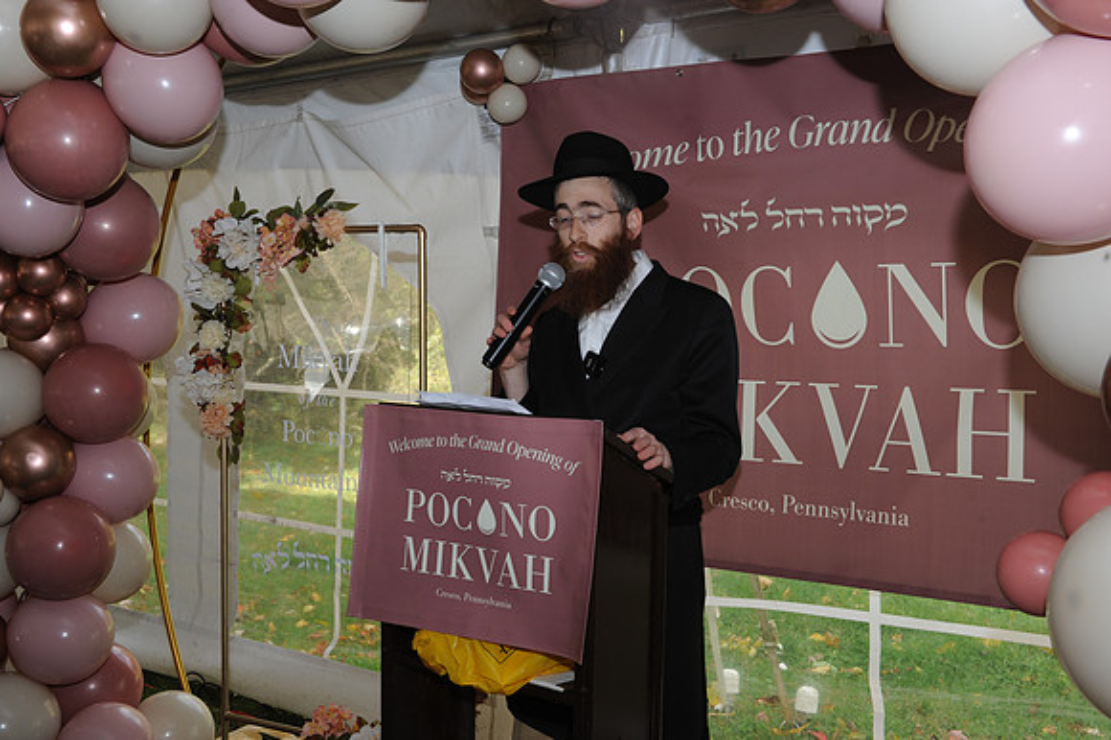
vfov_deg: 31.9
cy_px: 370
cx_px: 556
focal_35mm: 42
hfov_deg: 46.4
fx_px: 1295
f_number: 10
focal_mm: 42
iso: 400
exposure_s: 1/100
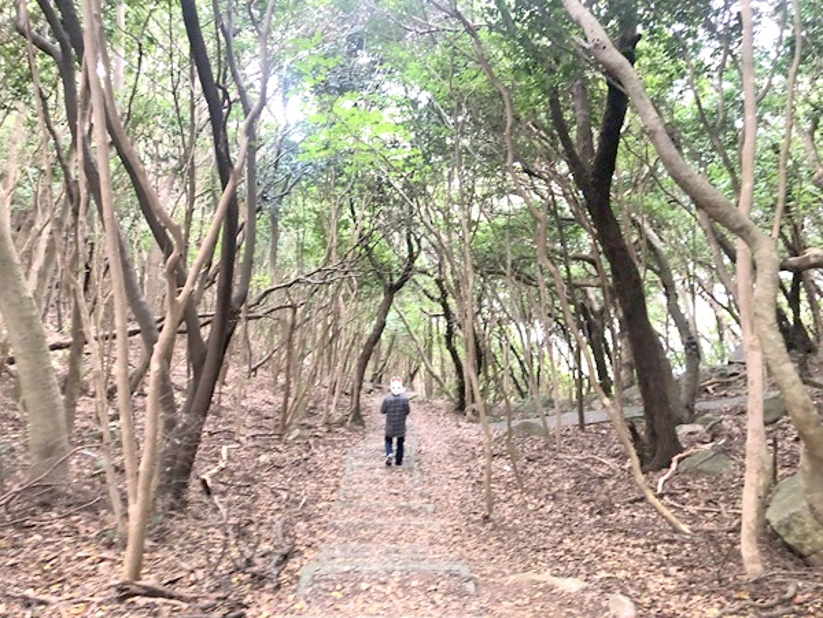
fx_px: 666
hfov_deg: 63.4
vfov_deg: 49.7
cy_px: 309
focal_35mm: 28
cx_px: 412
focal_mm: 3.99
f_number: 1.8
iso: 64
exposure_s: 1/15
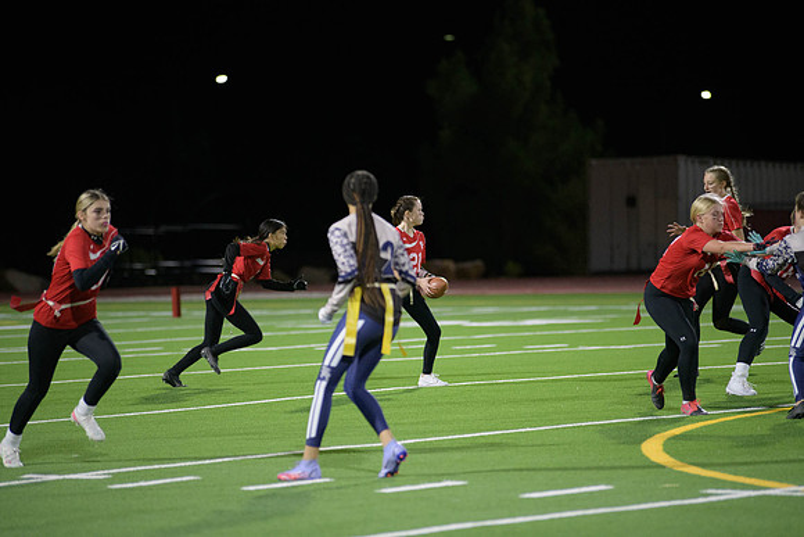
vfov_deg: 6.9
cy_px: 268
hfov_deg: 10.3
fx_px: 4468
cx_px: 402
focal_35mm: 200
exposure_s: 1/640
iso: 4000
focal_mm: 200
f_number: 2.8
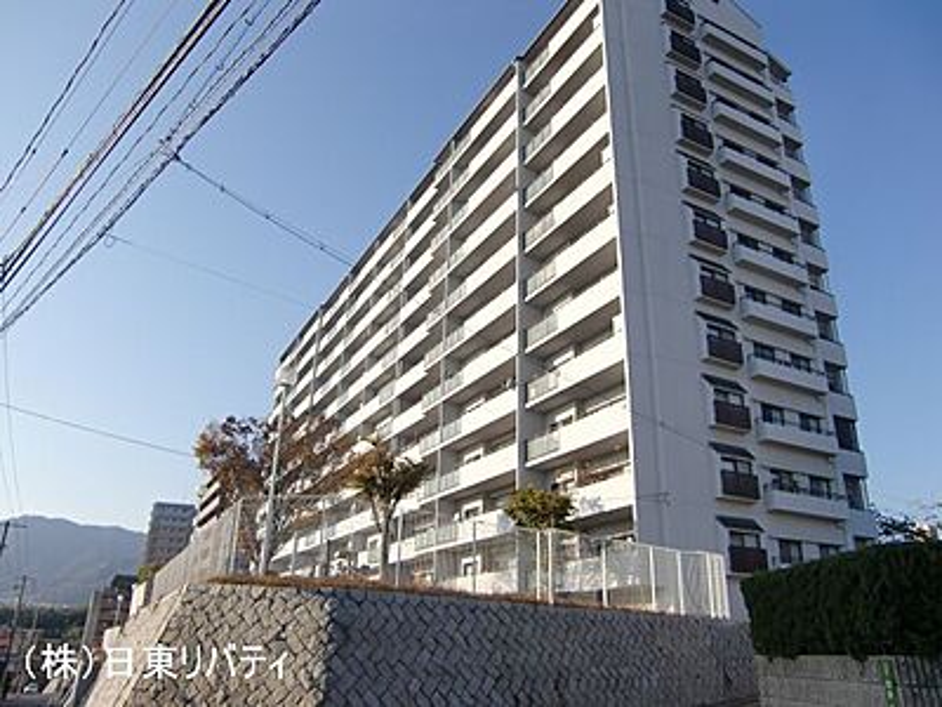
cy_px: 354
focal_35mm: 28
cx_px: 471
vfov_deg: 49.7
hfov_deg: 63.4
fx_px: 762
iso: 64
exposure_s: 1/160
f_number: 7
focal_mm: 4.9
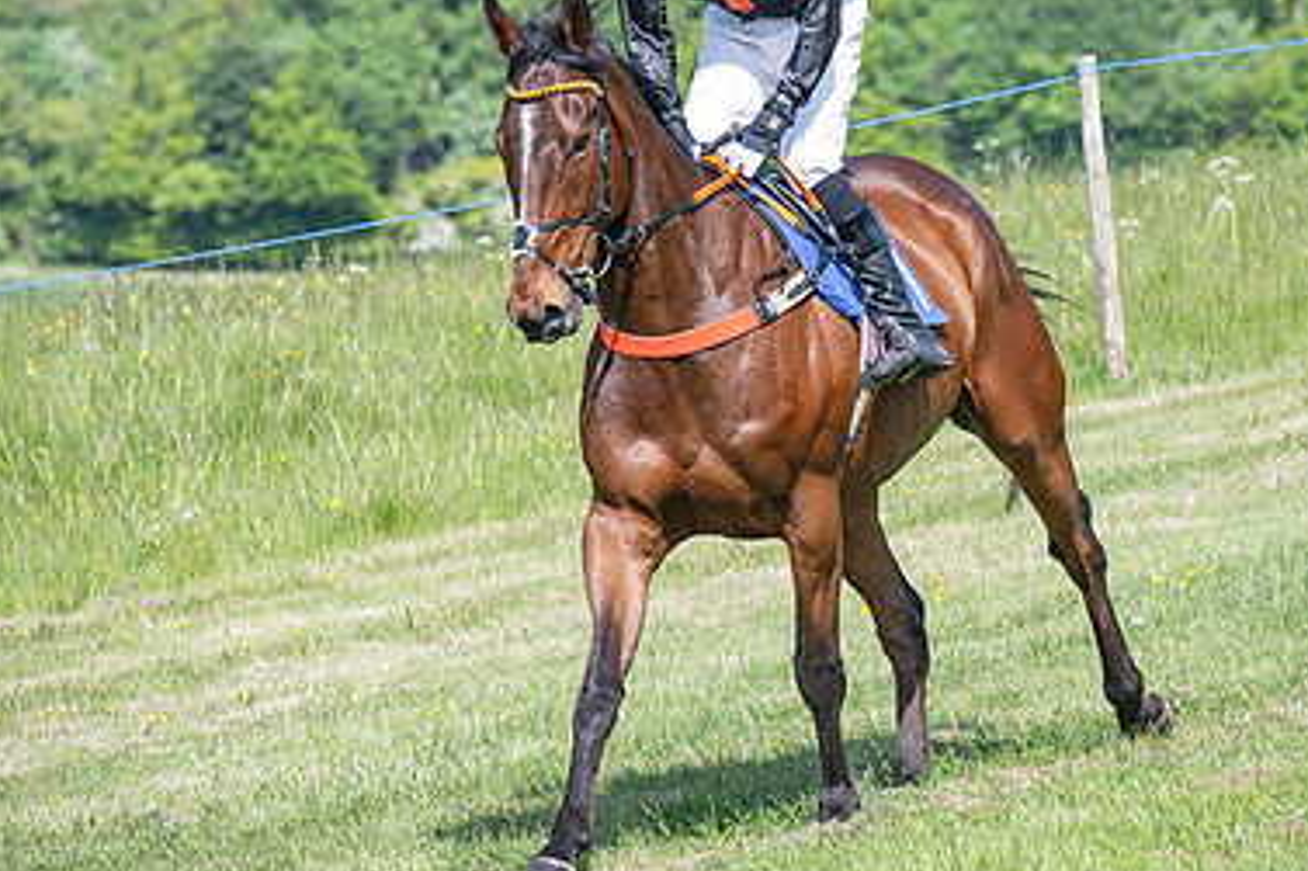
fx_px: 14708
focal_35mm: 405
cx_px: 603
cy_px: 332
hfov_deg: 5.1
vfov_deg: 3.4
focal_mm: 120
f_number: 4
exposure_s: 1/3200
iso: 400
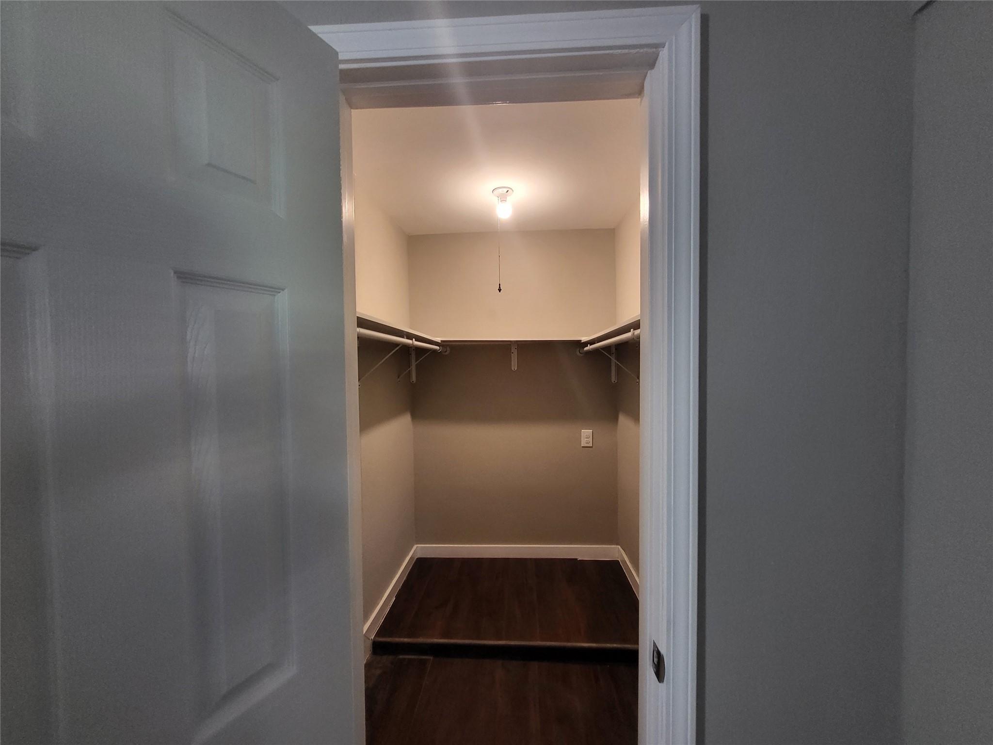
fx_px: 373
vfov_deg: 89.9
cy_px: 372
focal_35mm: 13
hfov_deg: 106.2
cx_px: 496
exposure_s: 1/40
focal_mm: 1.74
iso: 400
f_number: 2.2
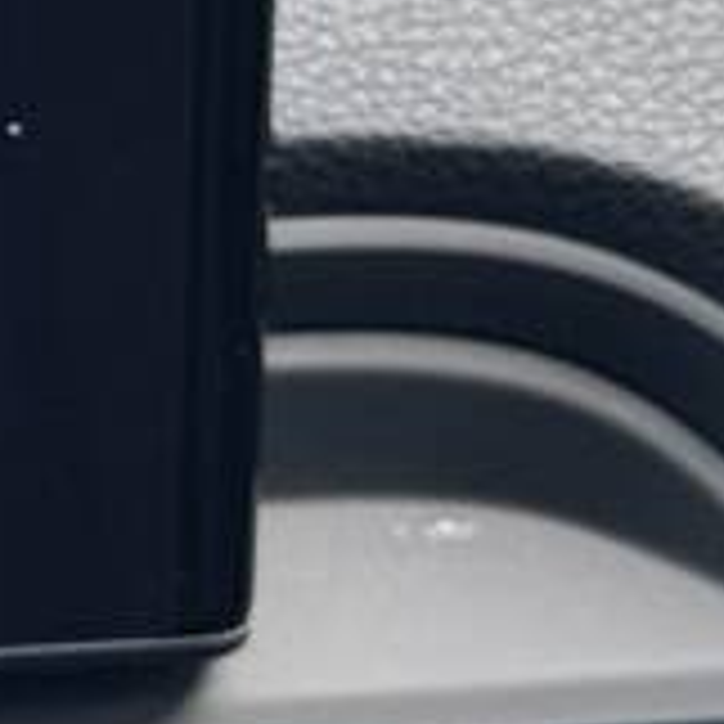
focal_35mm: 317
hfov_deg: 5.2
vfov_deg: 5.4
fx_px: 7501
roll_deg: -0.1
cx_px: -1506
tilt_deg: -12.7
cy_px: -571
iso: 64
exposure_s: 1/317
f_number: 1.78
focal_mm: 6.76
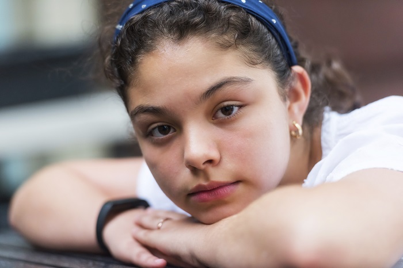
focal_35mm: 200
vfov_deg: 6.9
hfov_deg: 10.3
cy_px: 134
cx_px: 202
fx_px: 2238
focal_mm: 200
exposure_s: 1/200
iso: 1600
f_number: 2.8
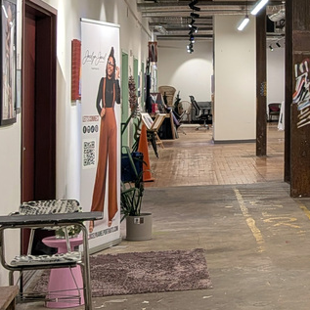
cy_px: 67
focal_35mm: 94
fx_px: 952
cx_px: 504
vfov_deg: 18.3
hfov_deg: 16.4
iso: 45
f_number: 1.7
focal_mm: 4.53
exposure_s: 1/40
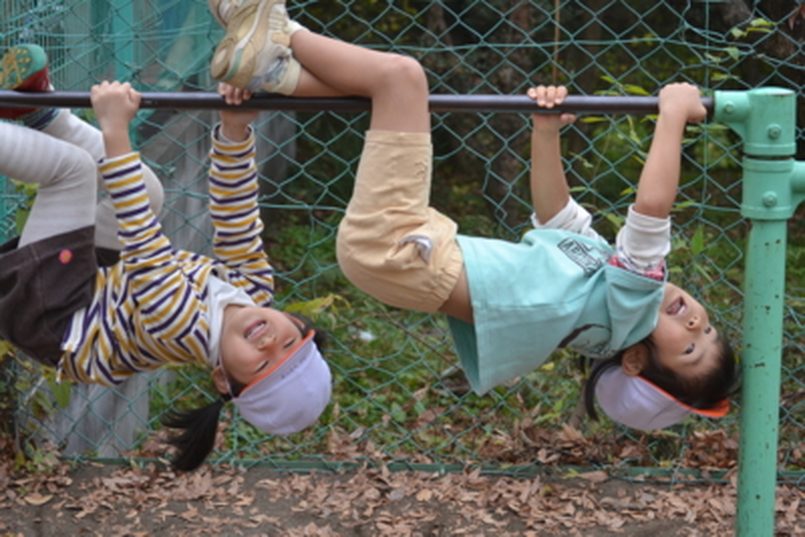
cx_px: 402
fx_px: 1845
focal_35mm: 82
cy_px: 268
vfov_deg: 16.6
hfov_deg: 24.6
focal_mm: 55
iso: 160
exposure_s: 1/125
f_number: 5.6
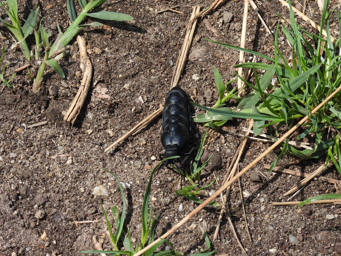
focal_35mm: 135
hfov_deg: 14.6
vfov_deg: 11.0
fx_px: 1330
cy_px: 128
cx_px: 170
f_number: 5.6
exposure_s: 1/250
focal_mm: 24.1
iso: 100
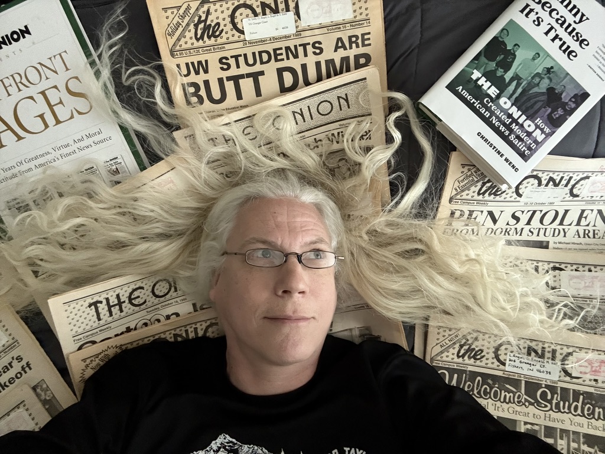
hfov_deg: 73.9
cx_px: 302
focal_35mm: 23
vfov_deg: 58.9
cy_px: 227
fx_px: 402
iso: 500
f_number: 1.9
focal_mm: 2.69
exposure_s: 1/30
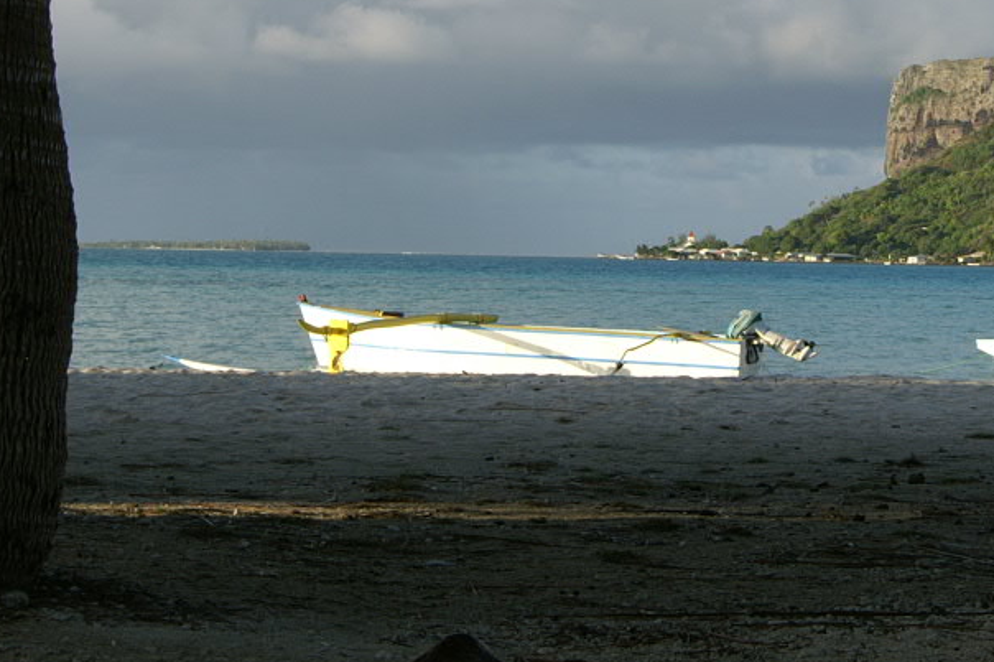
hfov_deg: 18.1
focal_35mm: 112
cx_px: 795
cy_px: 127
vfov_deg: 12.2
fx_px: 3091
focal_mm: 30
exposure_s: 1/160
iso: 100
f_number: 9
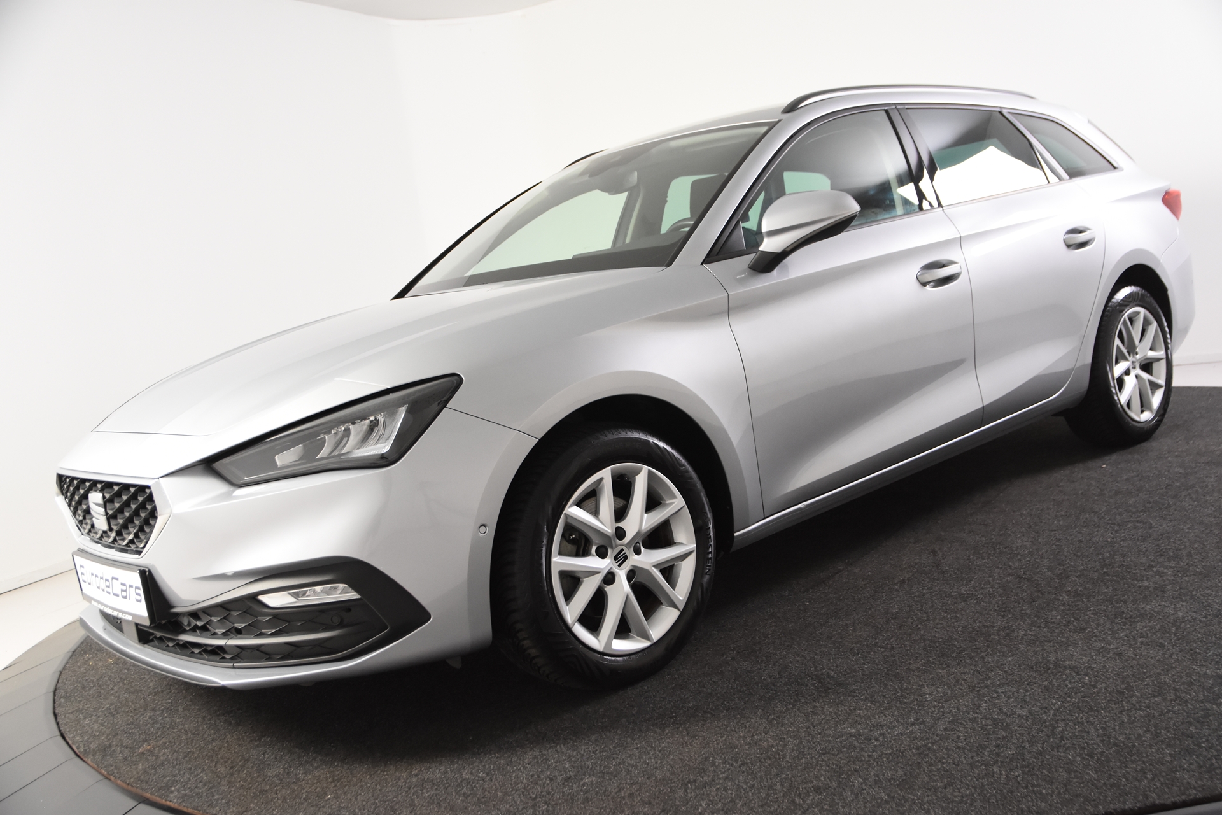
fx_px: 1222
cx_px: 611
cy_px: 408
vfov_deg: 36.9
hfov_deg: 53.1
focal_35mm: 36
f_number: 4
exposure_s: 1/60
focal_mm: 24
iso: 1600
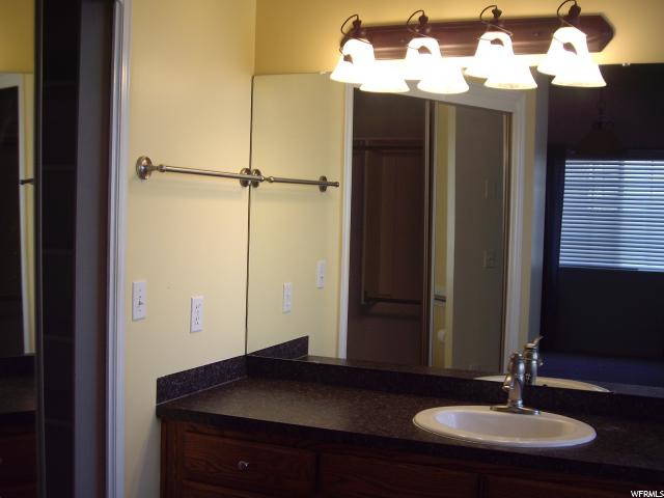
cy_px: 249
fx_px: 902
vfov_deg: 30.9
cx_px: 332
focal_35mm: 47
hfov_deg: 40.4
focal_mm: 7.6
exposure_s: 1/60
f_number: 3
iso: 100
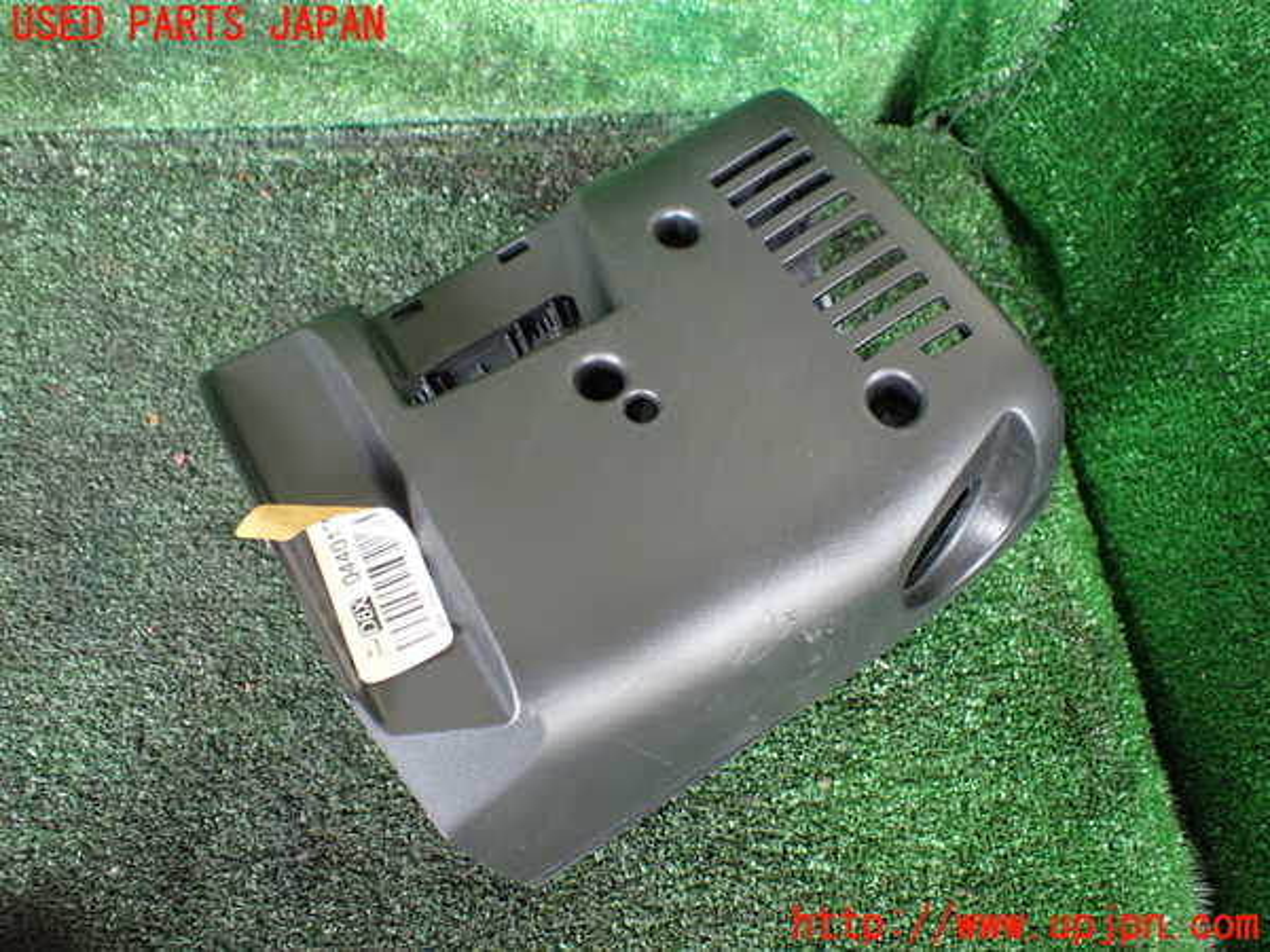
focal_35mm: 30
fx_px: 1101
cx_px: 635
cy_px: 476
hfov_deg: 60.0
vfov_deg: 46.8
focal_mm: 5.4
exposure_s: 1/40
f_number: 2.3
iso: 800
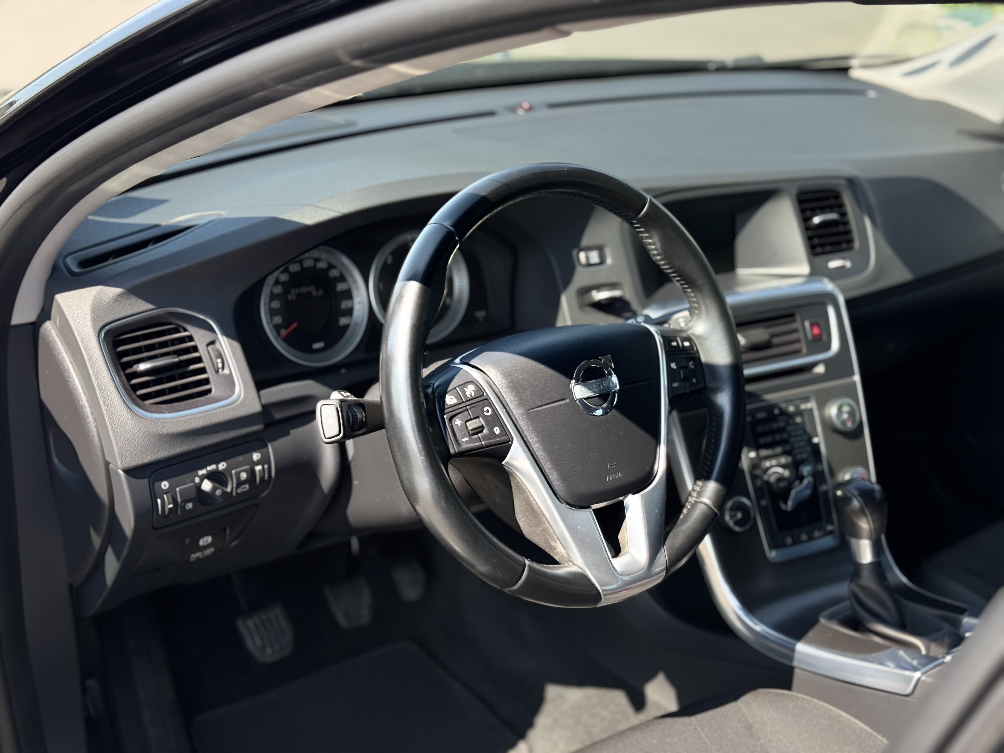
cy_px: 376
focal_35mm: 48
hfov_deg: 39.7
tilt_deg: -23.4
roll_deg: -2.5
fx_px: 1392
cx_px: 502
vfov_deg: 30.3
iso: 64
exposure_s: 1/1152
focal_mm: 6.76
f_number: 1.78
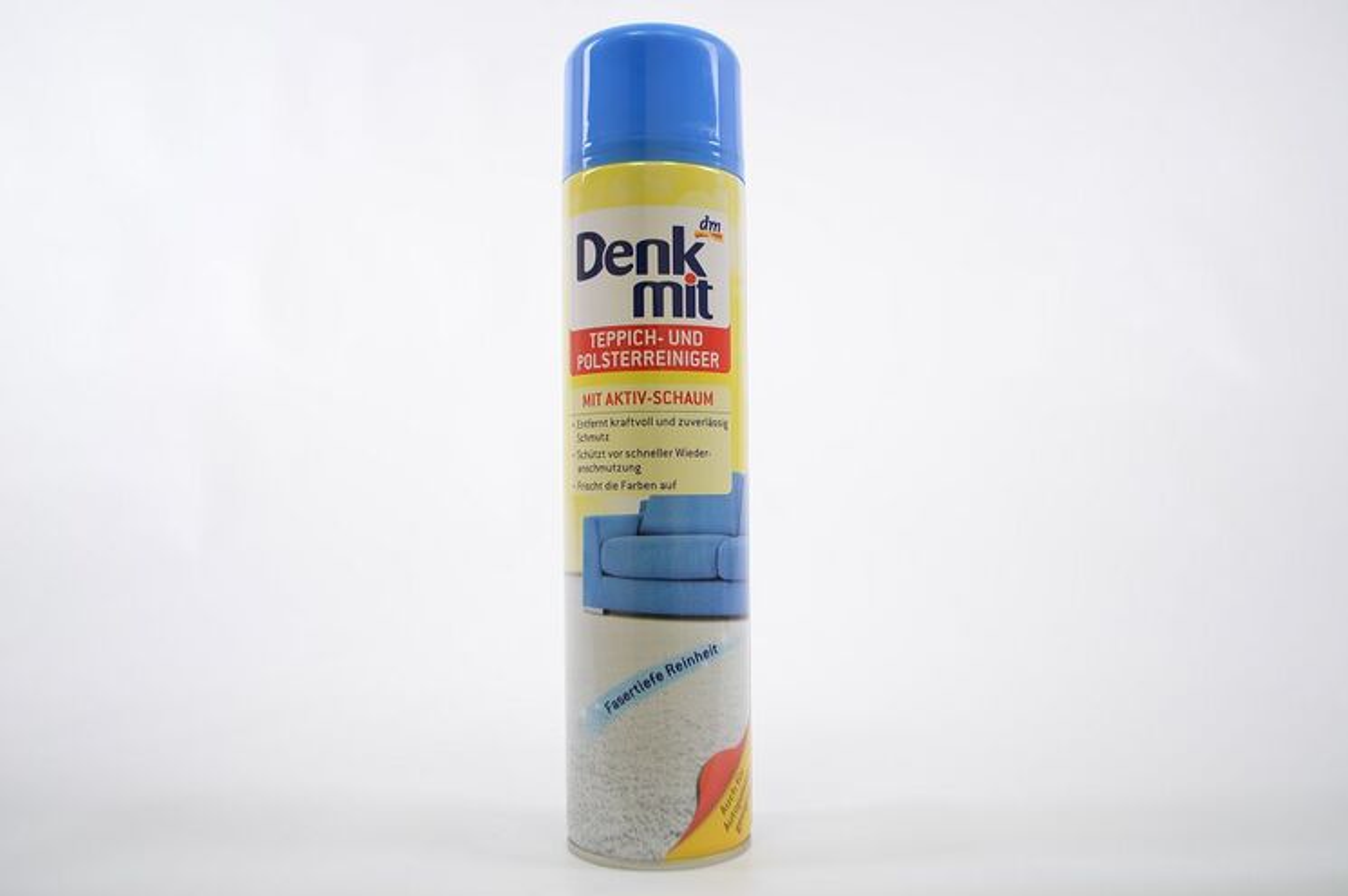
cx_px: 674
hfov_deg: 62.0
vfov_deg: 43.5
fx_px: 1122
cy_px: 448
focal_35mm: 30
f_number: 3.8
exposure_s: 1/25
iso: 100
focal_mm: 20
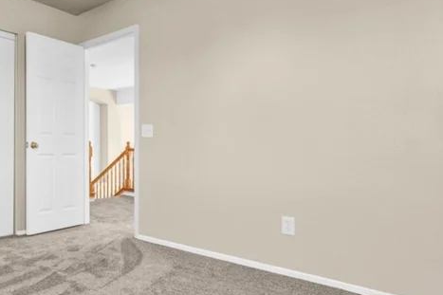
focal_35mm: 27
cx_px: 79
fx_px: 332
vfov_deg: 47.9
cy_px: 145
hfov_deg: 61.0
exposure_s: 1/20
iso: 800
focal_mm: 15
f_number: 8
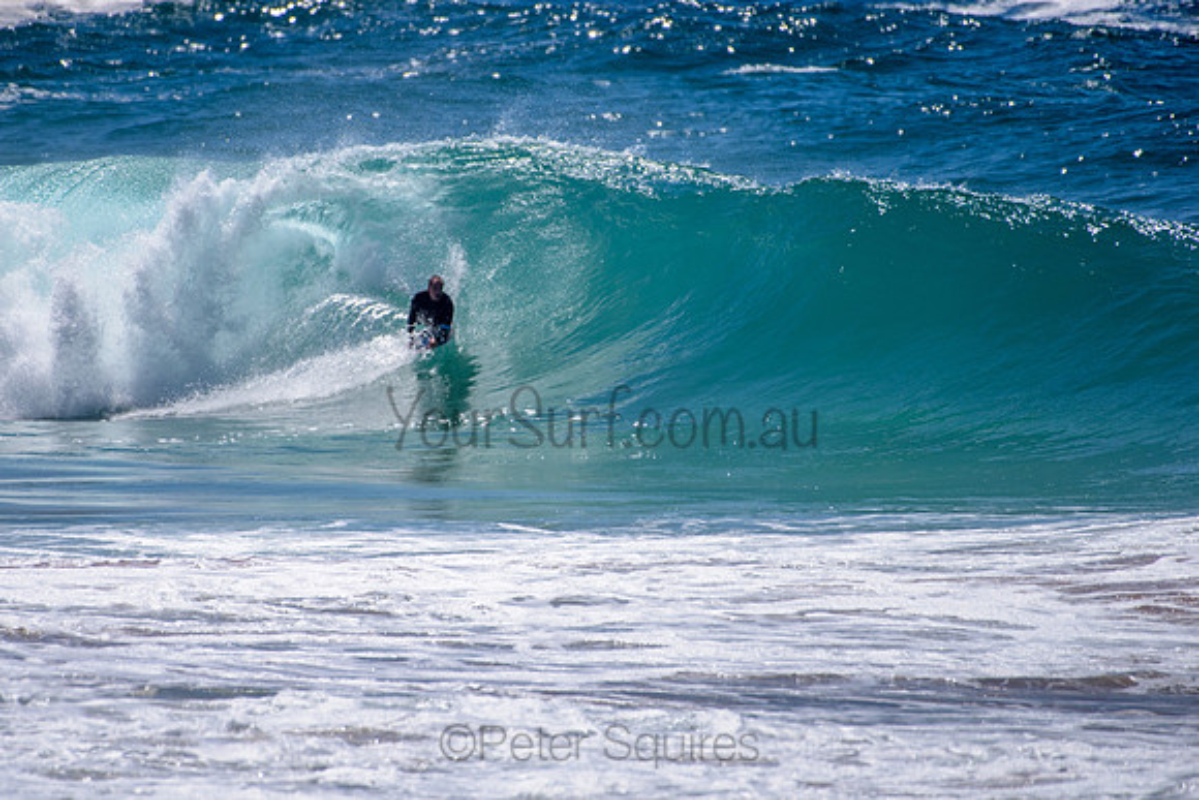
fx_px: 20414
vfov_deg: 2.2
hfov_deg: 3.4
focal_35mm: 613
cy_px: 365
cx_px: 497
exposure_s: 1/2000
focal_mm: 500
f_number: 5.6
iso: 72
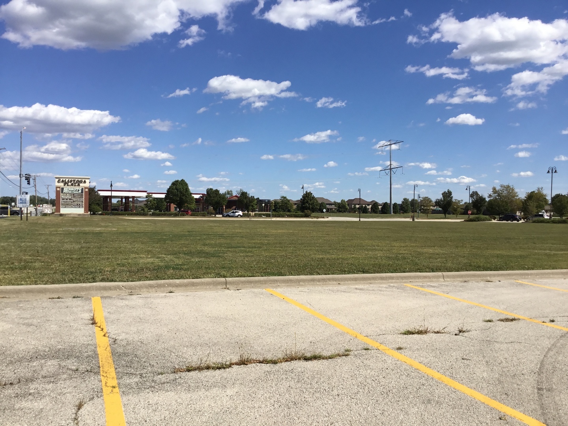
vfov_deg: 45.4
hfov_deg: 58.4
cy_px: 213
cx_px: 284
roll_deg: -0.8
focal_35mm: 31
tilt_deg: +0.0
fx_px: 509
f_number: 2.4
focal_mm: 3.3
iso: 25
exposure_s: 1/1942
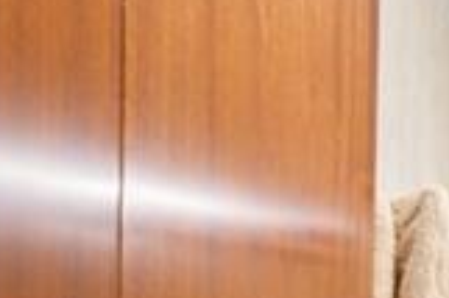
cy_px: 888
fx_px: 1271
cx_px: 1216
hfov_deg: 12.6
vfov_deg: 10.0
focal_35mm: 102
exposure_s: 1/8
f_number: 4
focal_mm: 16
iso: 64
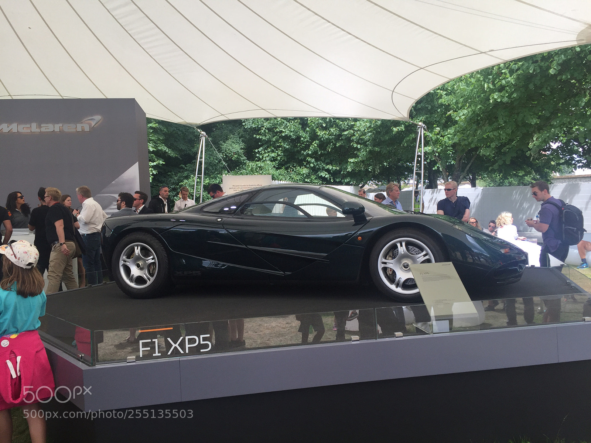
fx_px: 495
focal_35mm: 29
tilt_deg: +1.9
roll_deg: +1.1
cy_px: 222
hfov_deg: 61.7
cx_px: 296
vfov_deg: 48.2
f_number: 2.2
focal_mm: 4.15
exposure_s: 1/557
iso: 32
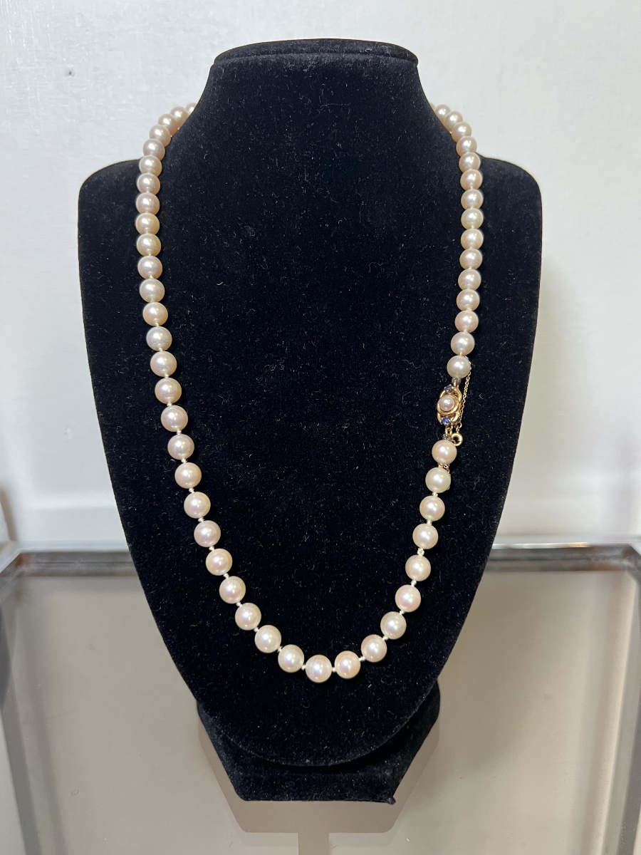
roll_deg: +1.3
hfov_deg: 53.1
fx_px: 642
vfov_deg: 67.3
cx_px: 320
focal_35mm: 26
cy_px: 428
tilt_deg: -13.6
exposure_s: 1/60
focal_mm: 5.7
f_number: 1.5
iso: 320
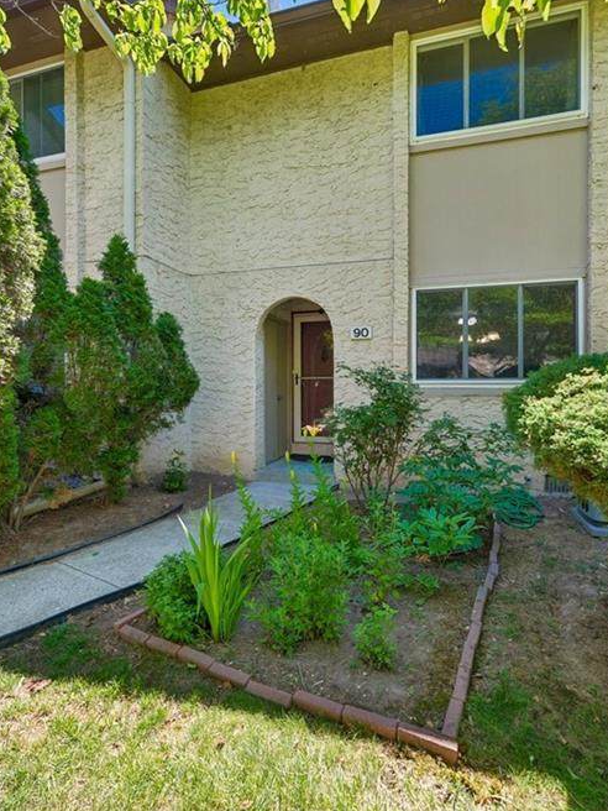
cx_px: 310
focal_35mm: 18
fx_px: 422
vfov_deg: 87.7
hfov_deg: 71.6
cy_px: 393
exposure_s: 1/160
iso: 160
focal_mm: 8
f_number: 4
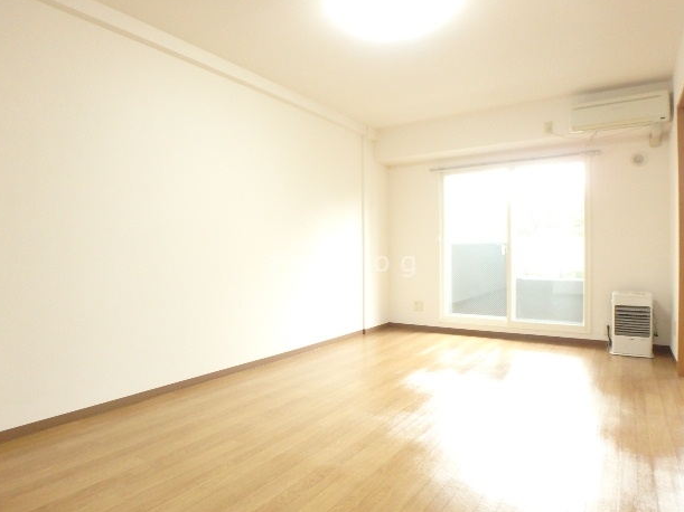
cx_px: 345
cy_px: 264
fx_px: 435
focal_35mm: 22
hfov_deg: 76.4
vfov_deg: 61.1
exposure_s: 1/30
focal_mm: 3.7
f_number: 3.5
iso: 800
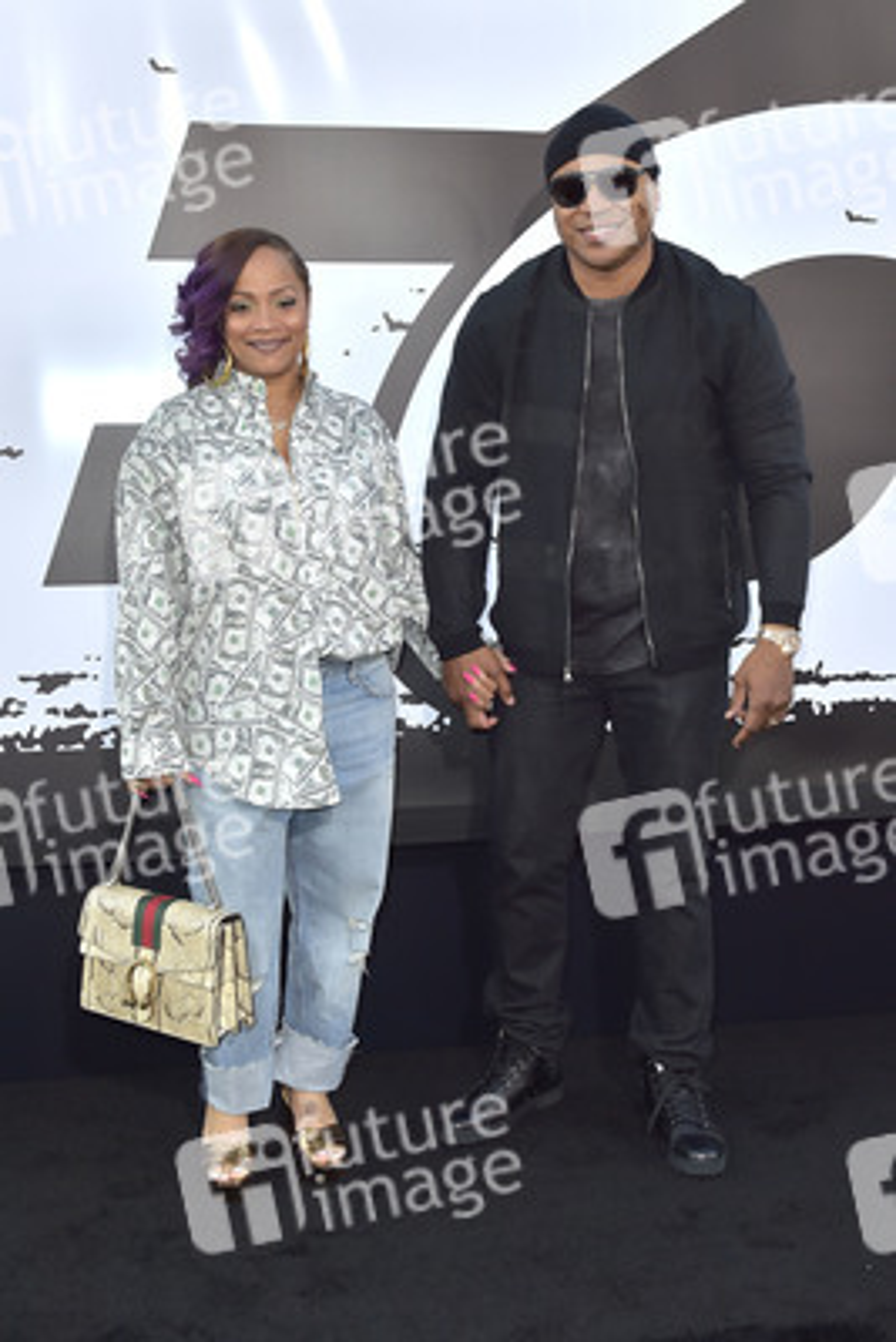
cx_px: 448
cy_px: 671
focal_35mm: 34
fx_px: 1268
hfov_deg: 38.9
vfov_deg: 55.8
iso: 200
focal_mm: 34
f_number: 6.3
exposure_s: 1/250
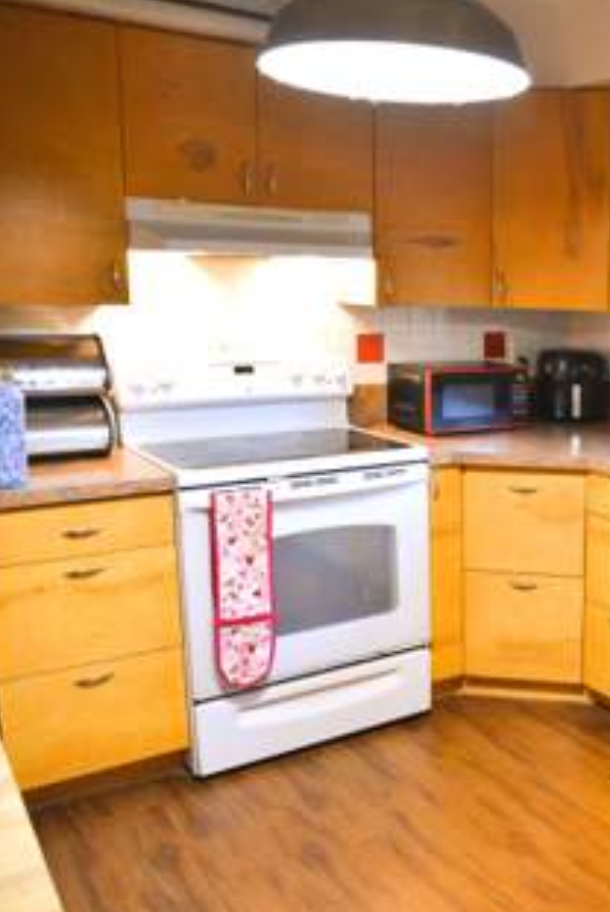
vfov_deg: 51.8
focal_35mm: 37
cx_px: 631
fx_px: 938
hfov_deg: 32.6
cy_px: 455
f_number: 3.5
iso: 1600
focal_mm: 24
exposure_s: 1/50
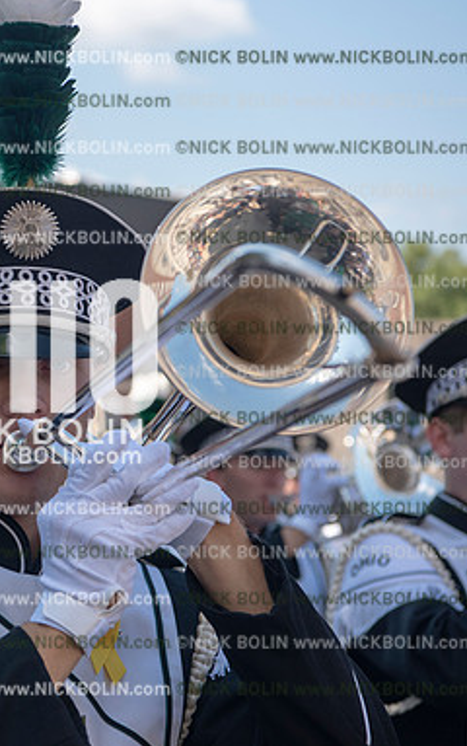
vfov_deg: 19.3
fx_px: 2195
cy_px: 373
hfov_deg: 12.0
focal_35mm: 108
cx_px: 19
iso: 400
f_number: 5
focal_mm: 70
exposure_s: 1/1600
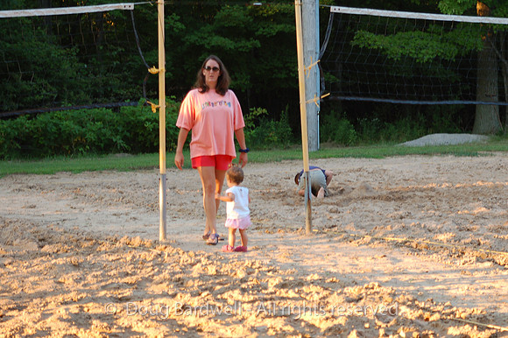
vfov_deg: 11.7
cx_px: 254
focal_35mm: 117
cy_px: 169
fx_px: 1650
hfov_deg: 17.5
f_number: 4.2
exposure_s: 1/40
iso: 200
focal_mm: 78
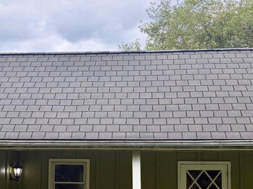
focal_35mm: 61
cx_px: 91
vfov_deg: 23.6
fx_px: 446
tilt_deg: +6.5
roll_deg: -0.5
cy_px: 153
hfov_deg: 31.5
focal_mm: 5.96
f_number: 1.6
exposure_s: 1/791
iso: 64
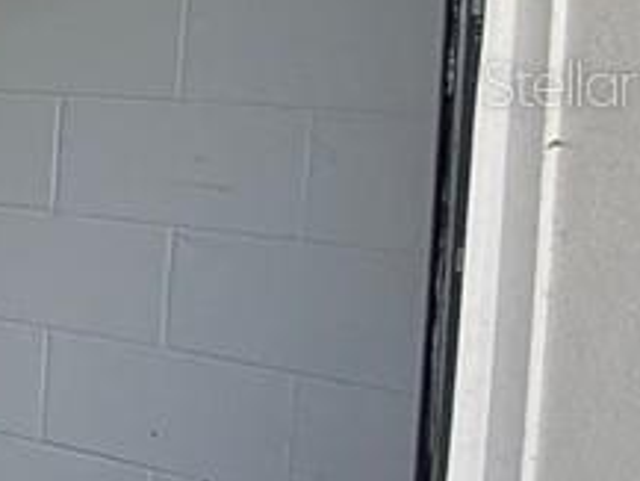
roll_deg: -1.2
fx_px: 1905
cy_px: 83
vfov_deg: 14.3
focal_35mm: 103
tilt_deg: -3.5
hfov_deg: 9.6
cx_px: -1599
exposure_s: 1/203
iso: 40
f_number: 2.2
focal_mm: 2.22
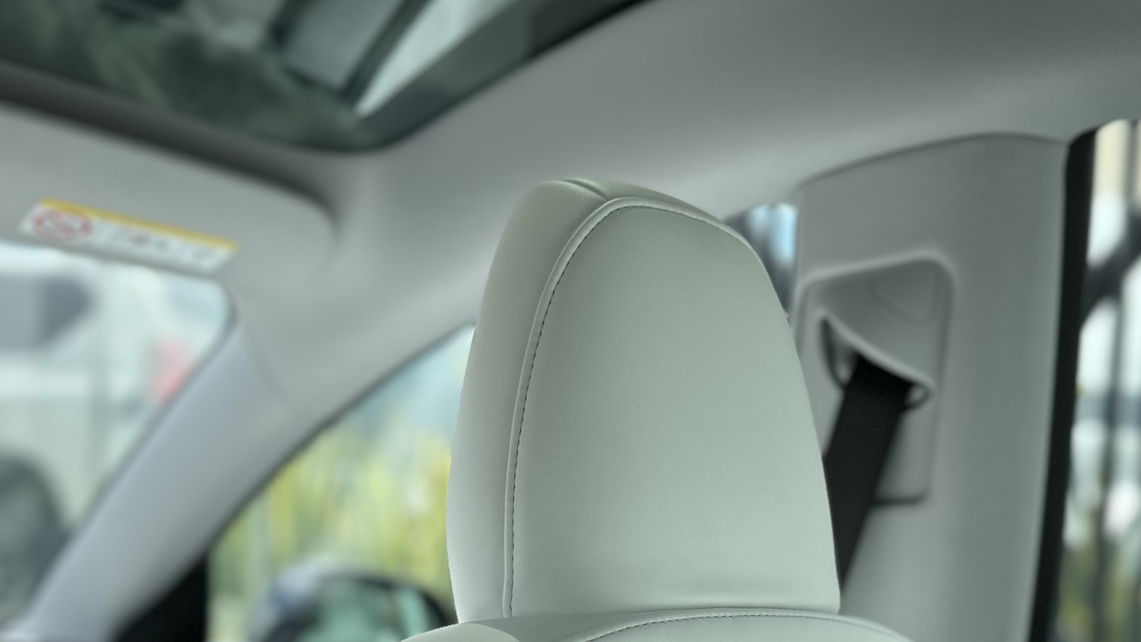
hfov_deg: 45.3
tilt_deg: -2.3
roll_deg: -3.8
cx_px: 678
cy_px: 629
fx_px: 1361
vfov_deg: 25.3
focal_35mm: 45
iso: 80
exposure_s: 1/1339
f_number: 1.78
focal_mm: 6.86
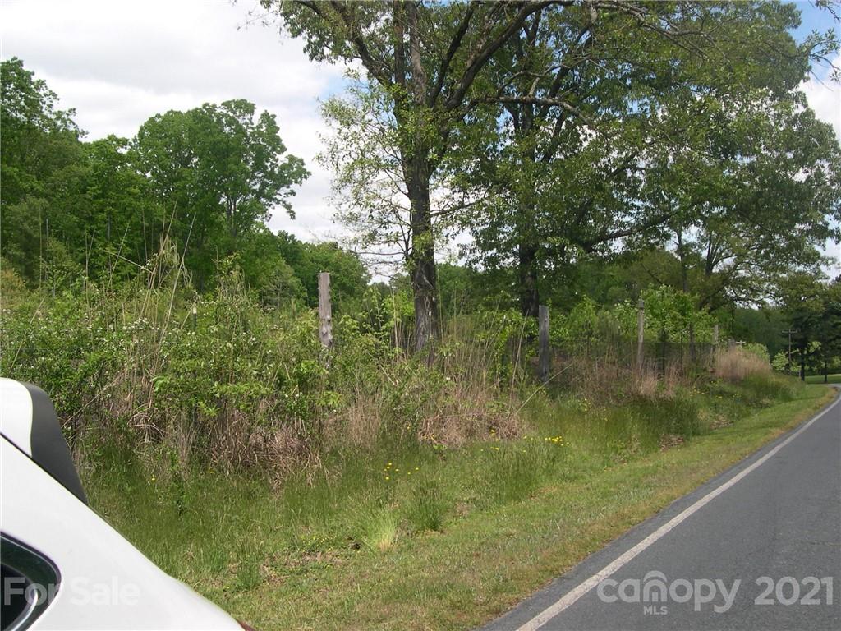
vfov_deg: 37.7
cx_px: 420
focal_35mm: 38
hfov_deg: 49.0
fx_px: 923
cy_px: 316
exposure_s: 1/114
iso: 100
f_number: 7.6
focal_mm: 8
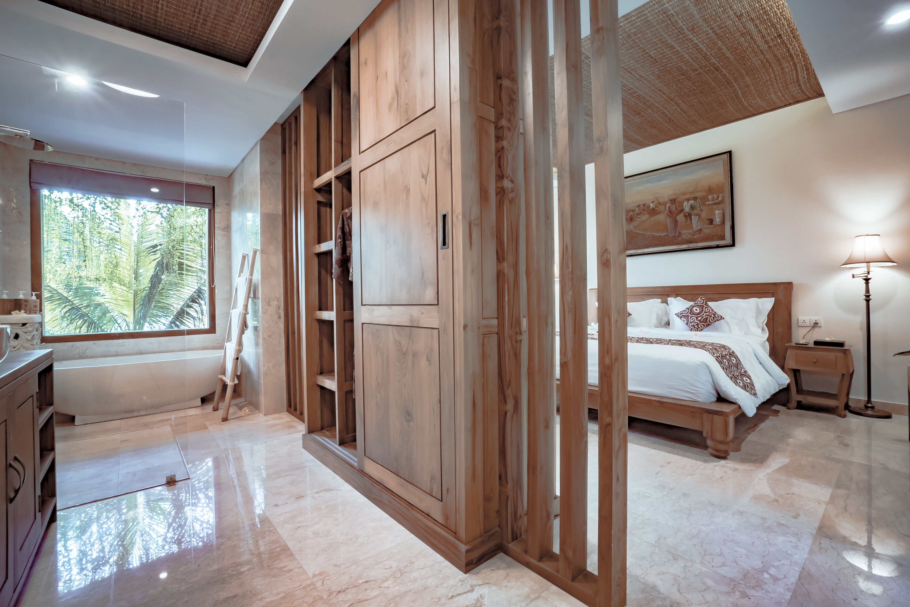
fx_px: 379
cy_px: 304
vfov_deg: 77.3
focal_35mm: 15
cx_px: 455
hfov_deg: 100.4
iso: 200
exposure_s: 2.5
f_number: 16
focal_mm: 10
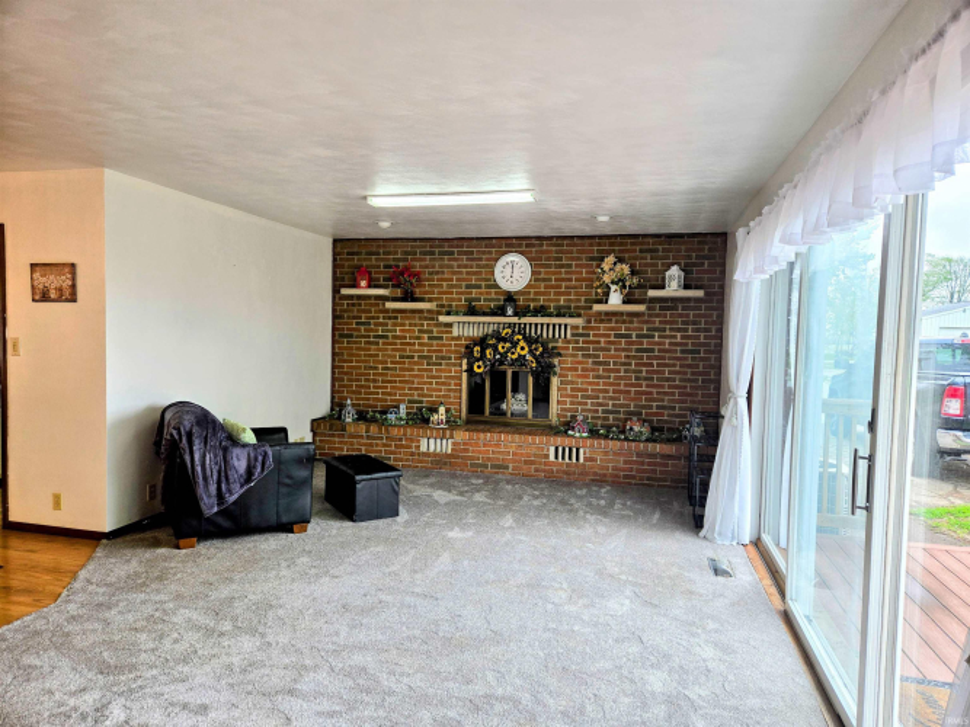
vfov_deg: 58.9
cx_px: 485
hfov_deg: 73.9
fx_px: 644
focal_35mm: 23
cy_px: 364
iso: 40
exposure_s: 1/120
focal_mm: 5.4
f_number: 1.8
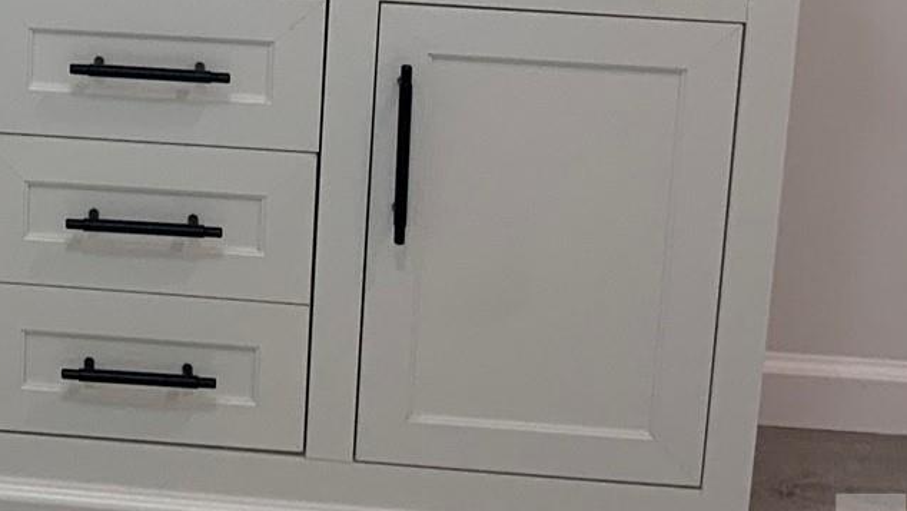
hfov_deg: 19.7
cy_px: -325
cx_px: -173
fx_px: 2454
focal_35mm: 102
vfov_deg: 11.3
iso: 64
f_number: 1.8
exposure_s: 1/120
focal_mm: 3
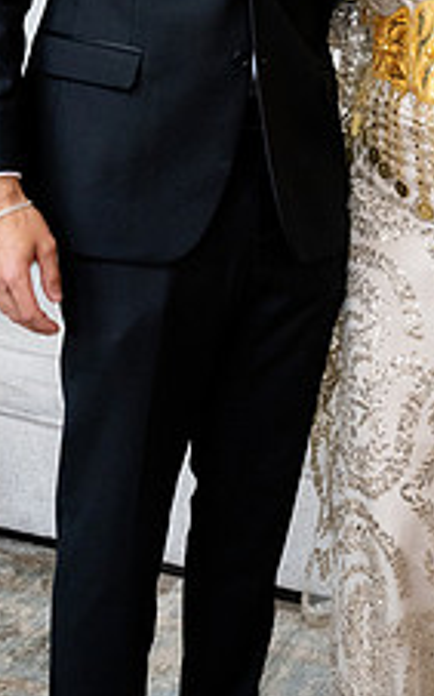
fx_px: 1194
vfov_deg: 30.3
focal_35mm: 63
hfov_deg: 20.2
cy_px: 9
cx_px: 391
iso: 6400
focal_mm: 31
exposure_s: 1/160
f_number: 9
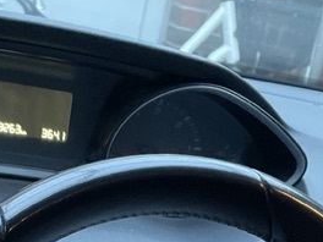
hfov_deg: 19.4
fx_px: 942
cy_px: 419
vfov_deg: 13.3
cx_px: 149
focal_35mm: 101
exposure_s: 1/40
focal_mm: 4.2
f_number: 1.6
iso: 500
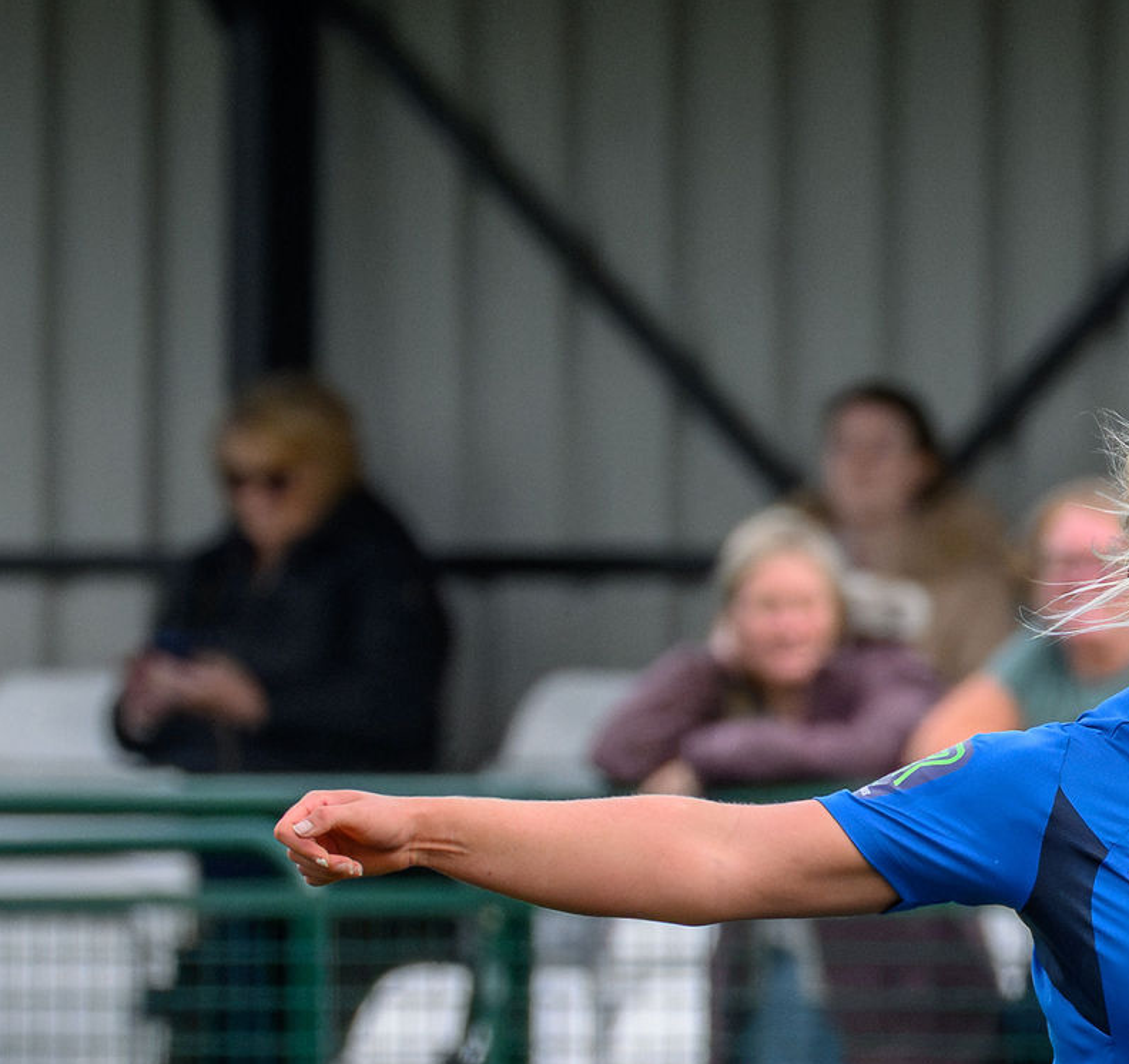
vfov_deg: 1.1
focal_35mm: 1514
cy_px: 817
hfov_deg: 1.2
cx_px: 1435
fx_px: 54268
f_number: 5.3
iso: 1250
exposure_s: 1/2000
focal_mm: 280
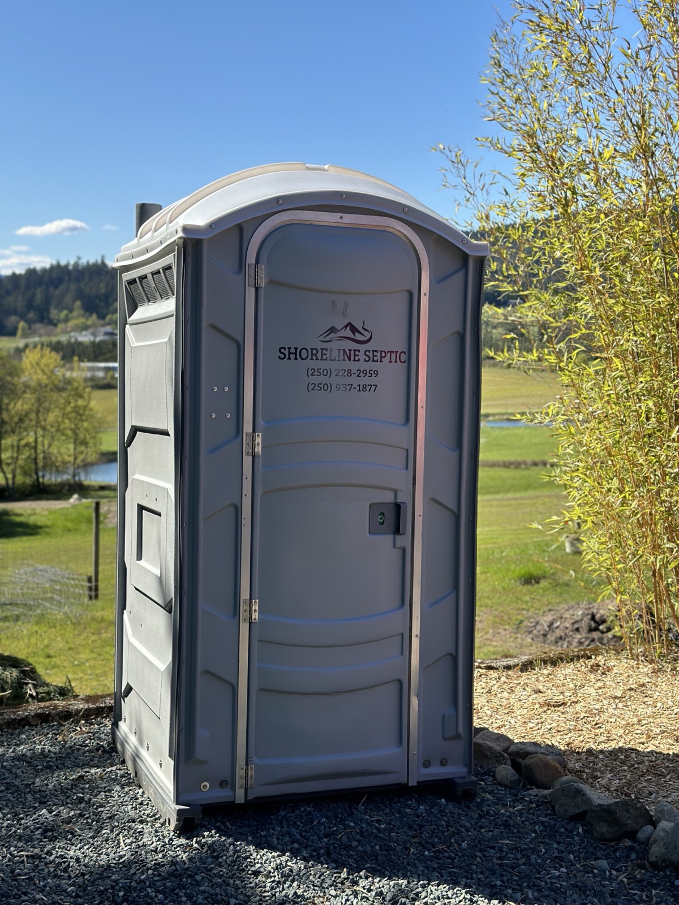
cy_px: 452
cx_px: 340
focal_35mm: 48
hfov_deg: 30.3
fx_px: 1255
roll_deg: -1.1
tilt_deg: -5.2
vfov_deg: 39.7
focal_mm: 6.86
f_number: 1.78
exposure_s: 1/3472
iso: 100
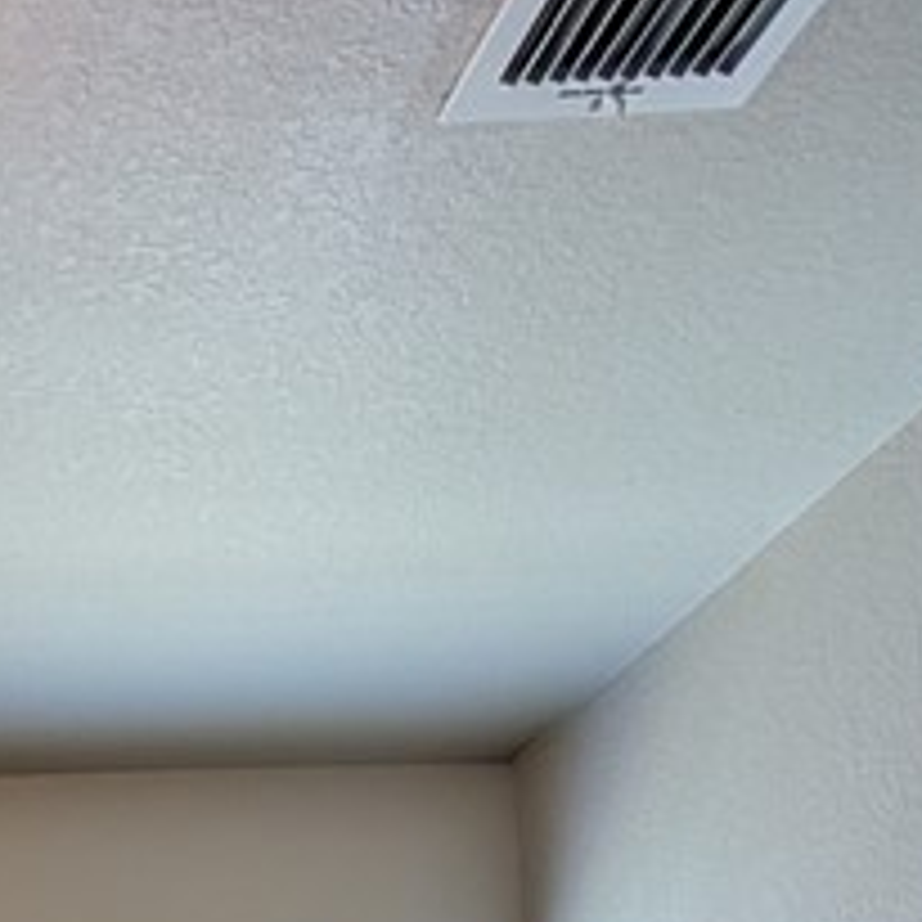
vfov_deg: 23.4
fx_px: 1597
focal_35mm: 53
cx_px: -465
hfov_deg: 24.7
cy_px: 1493
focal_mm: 2.02
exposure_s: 1/156
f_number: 1.7
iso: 54
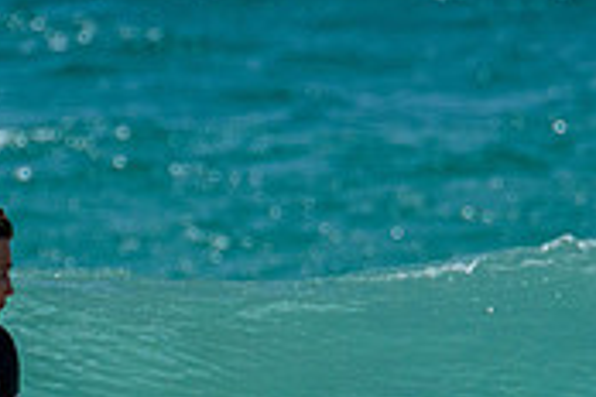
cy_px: 664
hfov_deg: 0.7
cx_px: 228
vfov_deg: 0.5
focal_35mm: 2986
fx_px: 49431
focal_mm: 800
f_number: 11
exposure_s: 1/2000
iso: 1000
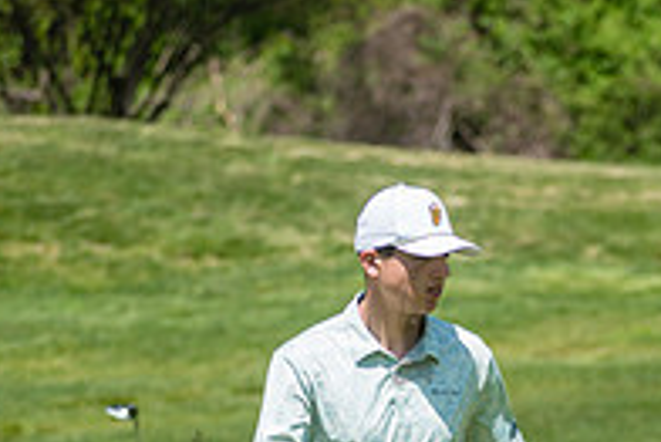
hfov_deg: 5.8
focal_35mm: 355
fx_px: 6523
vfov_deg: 3.9
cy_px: 488
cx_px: 846
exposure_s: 1/1000
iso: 100
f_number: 3.5
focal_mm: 120
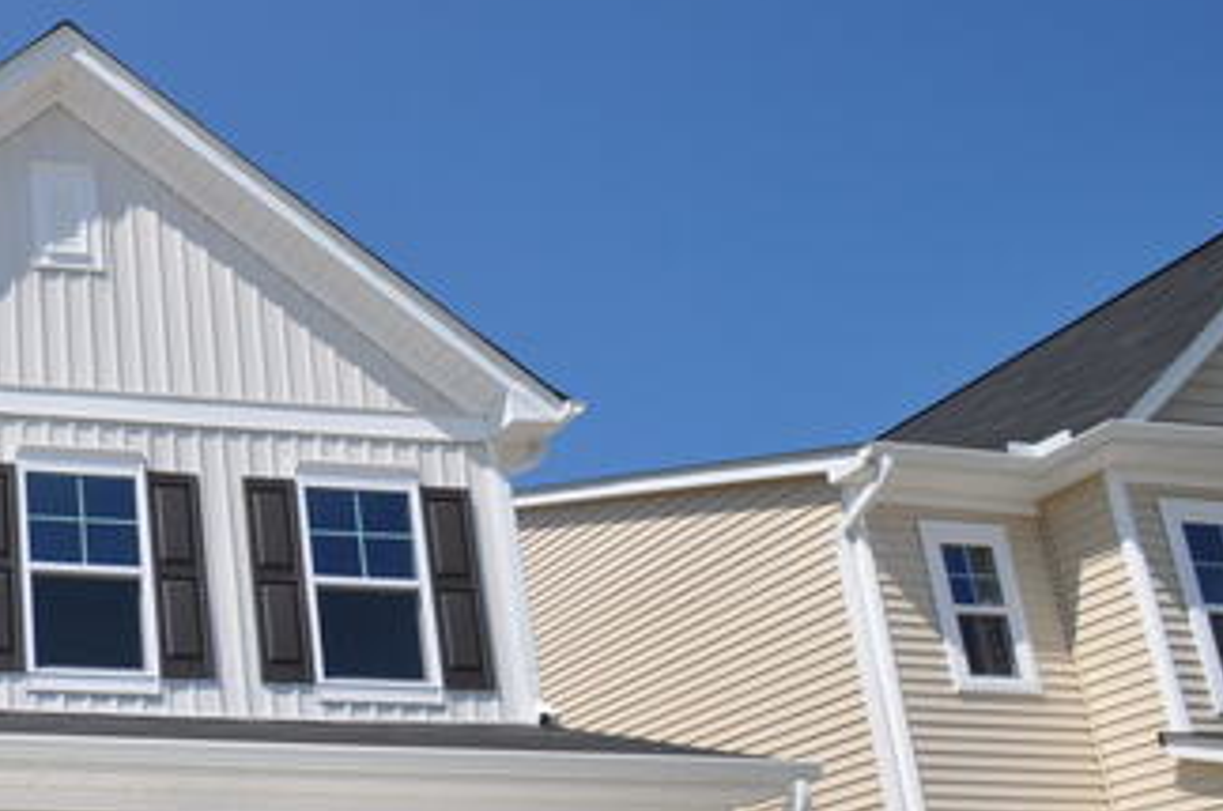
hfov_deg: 39.9
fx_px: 1255
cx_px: -185
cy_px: 790
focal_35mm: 37
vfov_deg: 33.2
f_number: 10
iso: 200
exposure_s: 1/400
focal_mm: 10
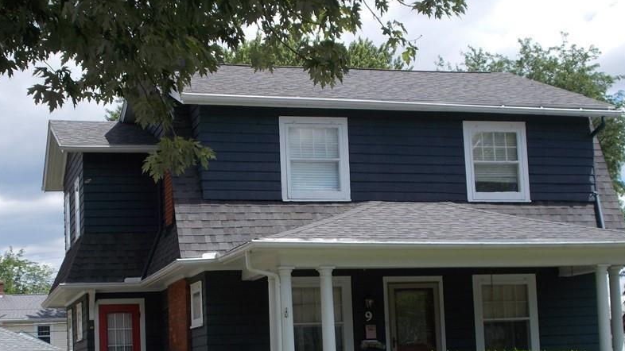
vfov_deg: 16.9
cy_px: 250
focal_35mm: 71
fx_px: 1177
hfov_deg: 29.7
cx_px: 249
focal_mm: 9
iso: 80
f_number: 4.5
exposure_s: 1/400
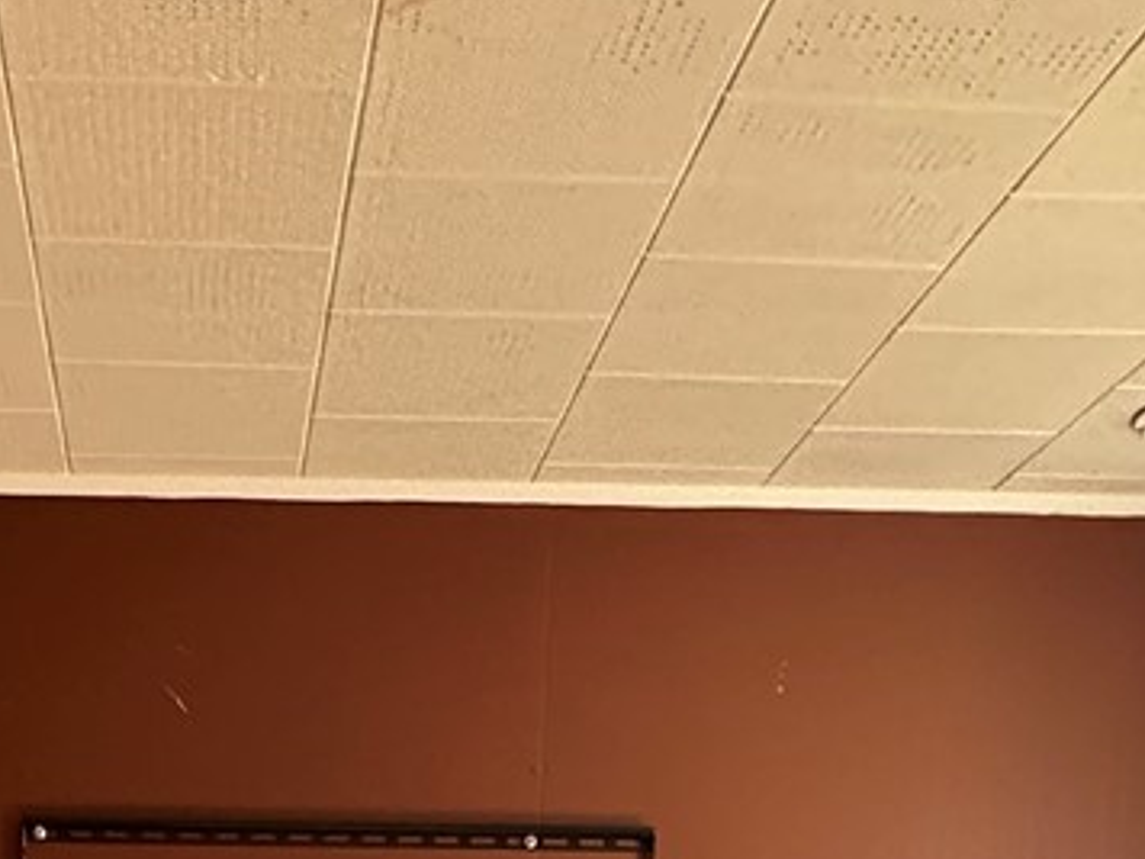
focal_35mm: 63
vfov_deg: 18.3
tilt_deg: -10.7
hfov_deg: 30.0
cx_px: 225
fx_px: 2084
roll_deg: -0.4
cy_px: 1551
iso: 200
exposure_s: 1/99
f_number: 2.2
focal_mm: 2.22
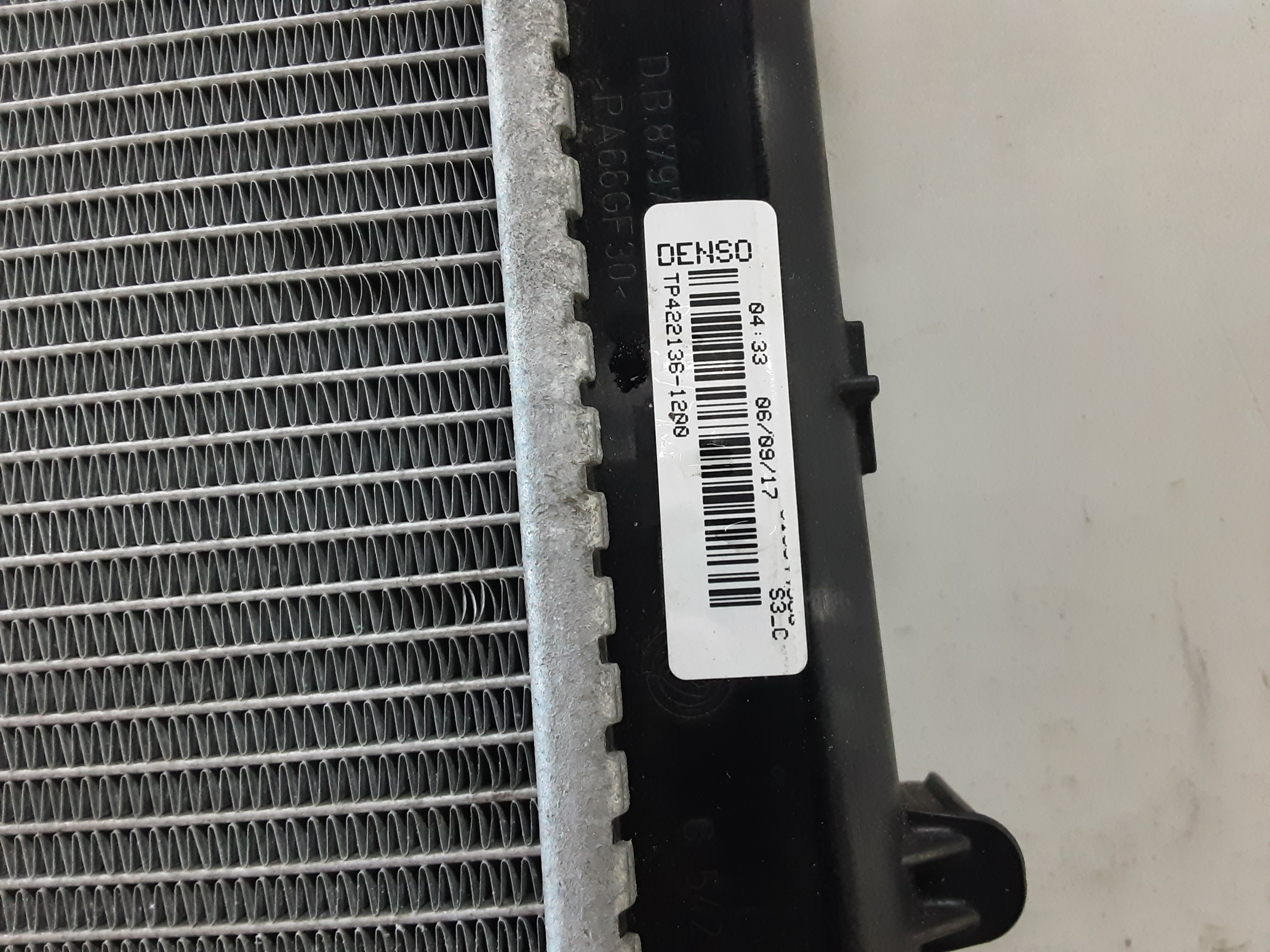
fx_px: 991
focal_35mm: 27
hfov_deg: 65.3
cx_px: 635
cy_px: 476
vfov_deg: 51.4
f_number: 1.9
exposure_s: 1/50
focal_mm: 2.91
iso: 200
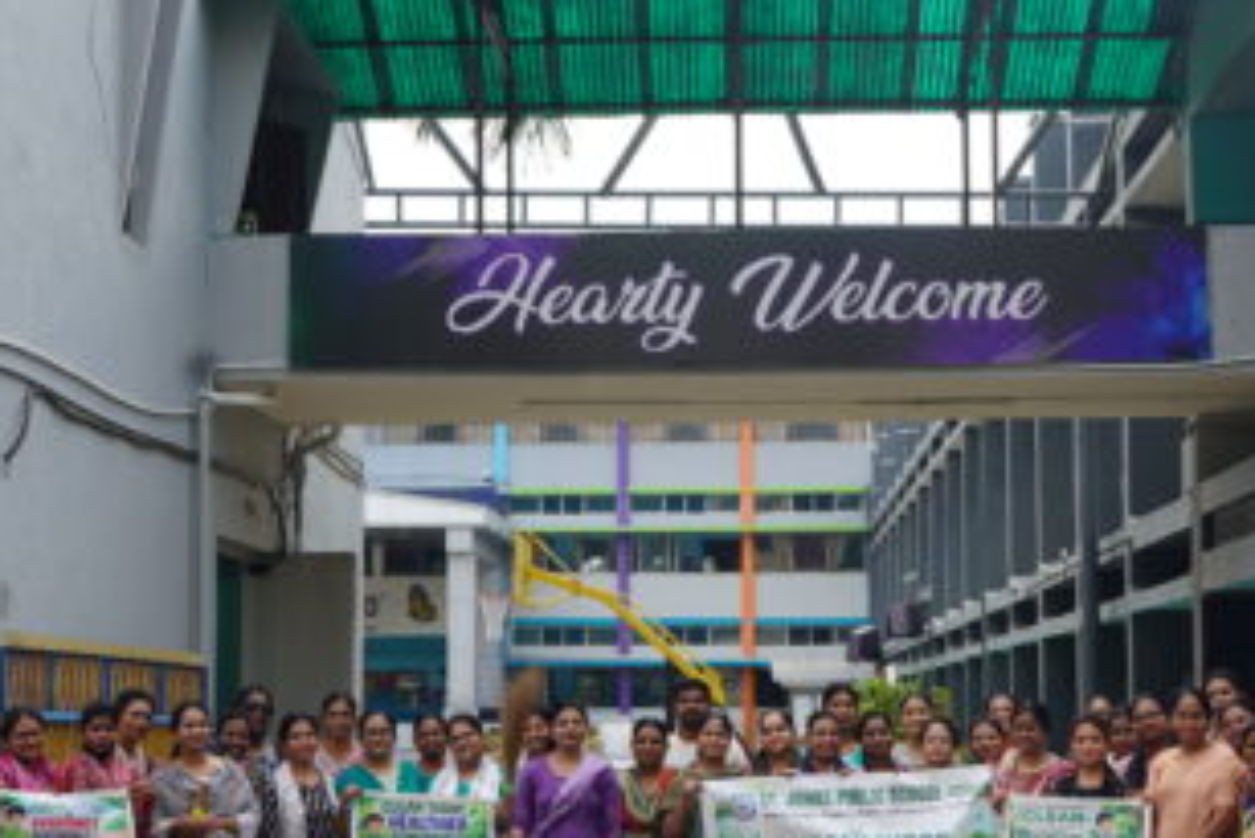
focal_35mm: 75
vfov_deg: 18.2
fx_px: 2616
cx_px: 642
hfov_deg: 27.0
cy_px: 450
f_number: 8
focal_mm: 30
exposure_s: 1/125
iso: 100
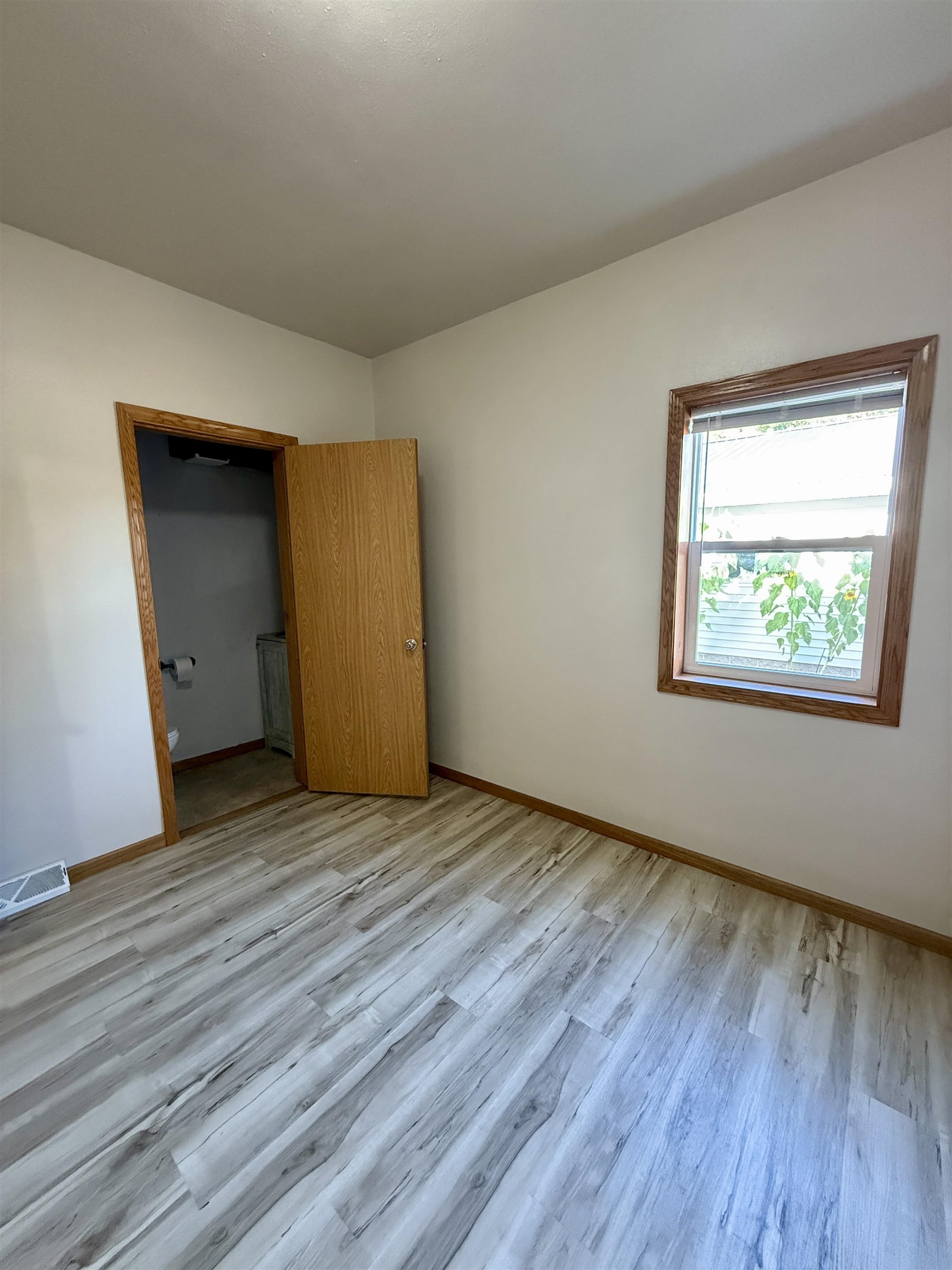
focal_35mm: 14
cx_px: 476
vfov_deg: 102.1
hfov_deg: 85.7
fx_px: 513
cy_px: 635
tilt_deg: -6.9
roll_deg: +0.7
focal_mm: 2.22
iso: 640
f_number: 2.2
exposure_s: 1/60
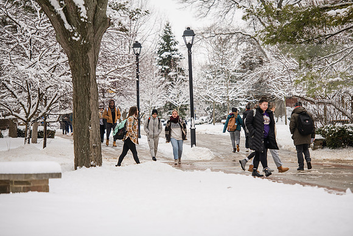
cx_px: 176
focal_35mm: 150
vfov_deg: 9.2
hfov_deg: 13.7
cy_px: 118
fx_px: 1471
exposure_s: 1/500
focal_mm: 150
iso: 160
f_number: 3.5
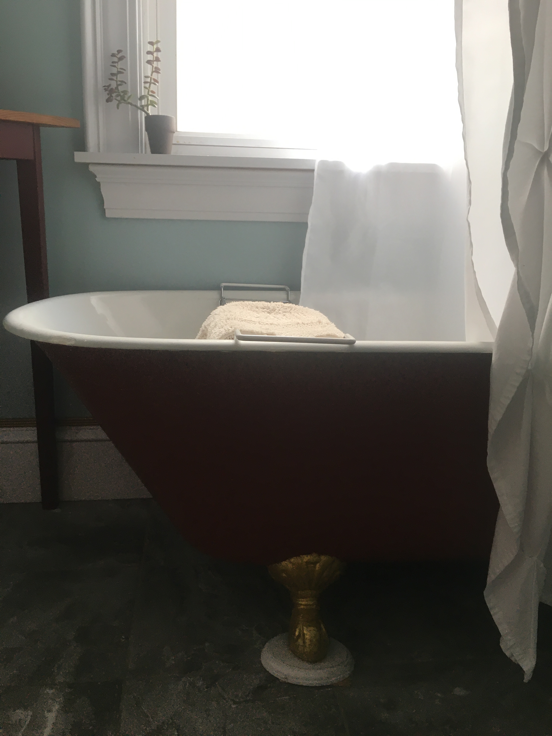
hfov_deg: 48.2
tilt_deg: -13.9
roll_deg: -1.0
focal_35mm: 29
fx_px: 617
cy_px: 368
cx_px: 276
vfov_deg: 61.7
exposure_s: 1/30
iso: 32
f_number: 2.2
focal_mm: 4.15
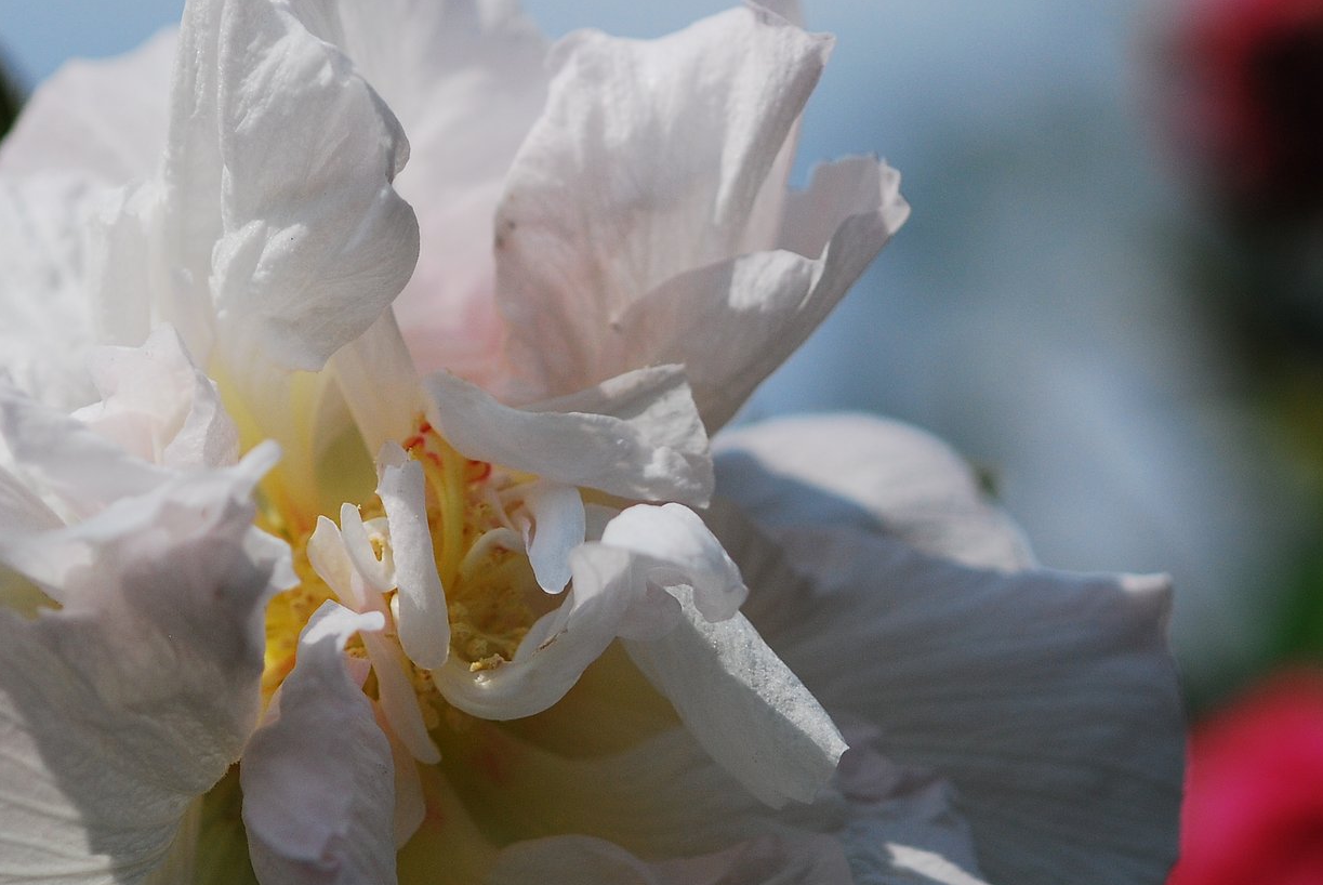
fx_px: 9705
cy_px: 579
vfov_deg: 5.2
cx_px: 705
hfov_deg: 7.8
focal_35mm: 264
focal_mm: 105
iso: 200
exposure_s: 1/2000
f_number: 4.5
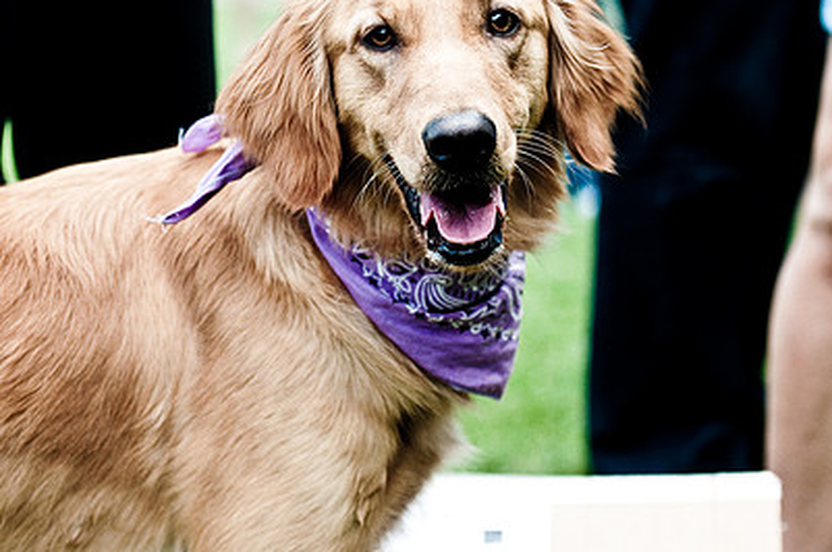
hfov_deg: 13.5
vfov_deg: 9.0
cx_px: 266
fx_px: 3507
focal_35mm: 152
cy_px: 221
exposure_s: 1/1600
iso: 200
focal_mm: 70
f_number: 2.8
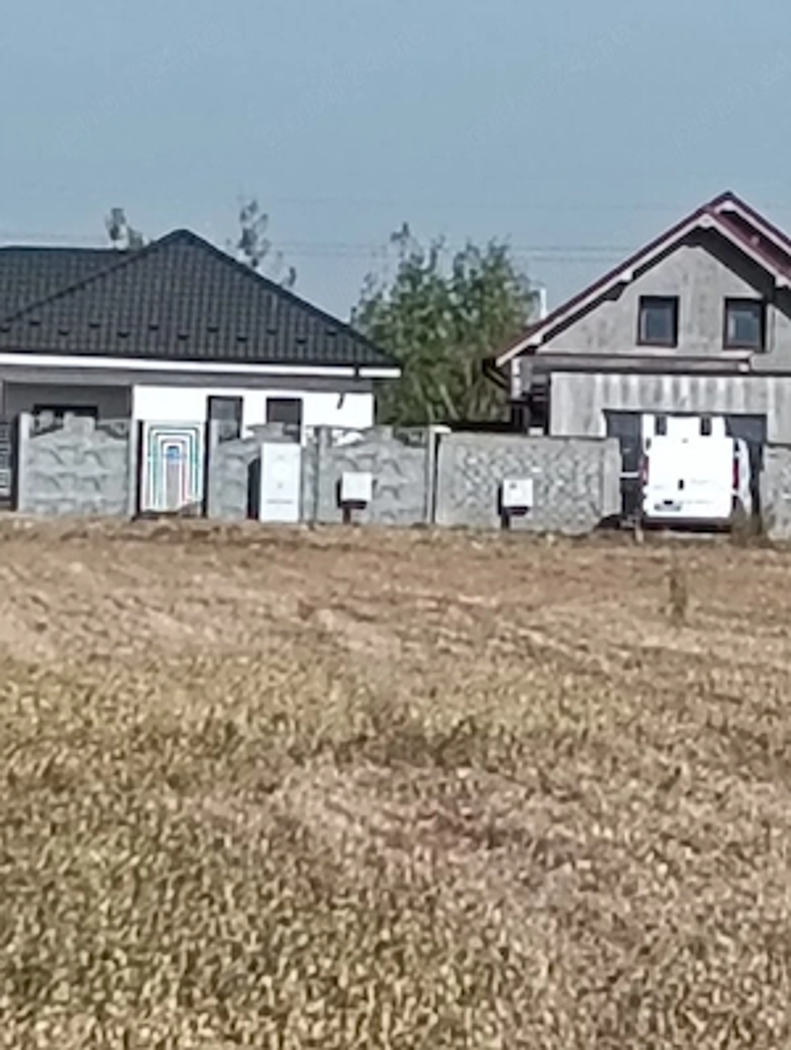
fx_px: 8200
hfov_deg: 5.5
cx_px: 396
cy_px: 525
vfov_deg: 7.3
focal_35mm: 270
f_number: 1.8
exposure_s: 1/1111
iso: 64
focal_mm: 3.98
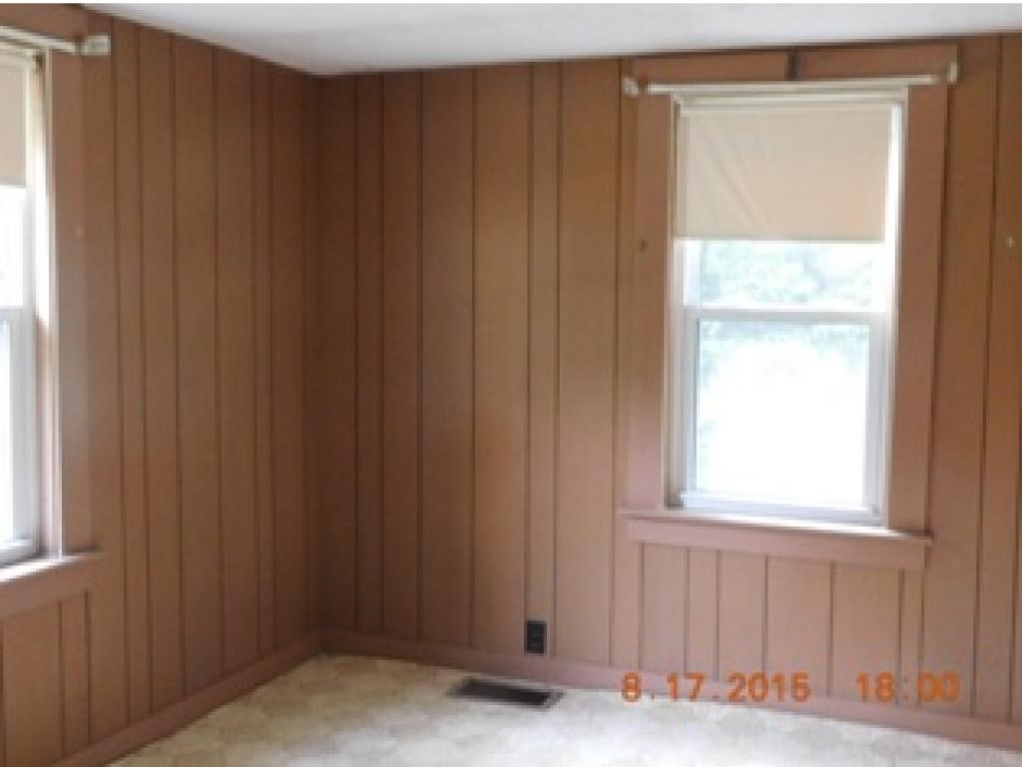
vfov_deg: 36.0
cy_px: 384
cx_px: 511
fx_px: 1182
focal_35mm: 40
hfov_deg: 46.8
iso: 800
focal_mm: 7.1
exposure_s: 1/6
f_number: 3.6
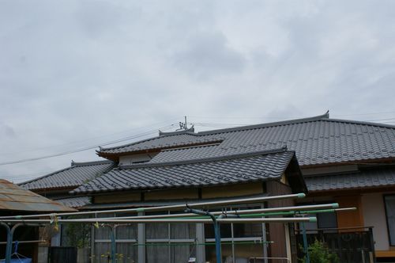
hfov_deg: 53.2
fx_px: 394
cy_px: 132
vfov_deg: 36.8
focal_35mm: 36
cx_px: 198
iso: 100
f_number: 10
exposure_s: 1/250
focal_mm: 24
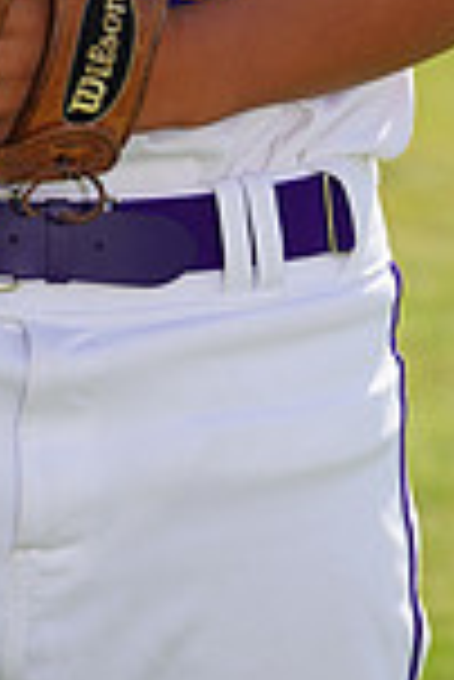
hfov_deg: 1.6
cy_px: -558
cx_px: -63
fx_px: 15985
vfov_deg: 2.4
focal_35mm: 847
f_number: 8
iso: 100
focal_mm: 221
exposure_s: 1/250
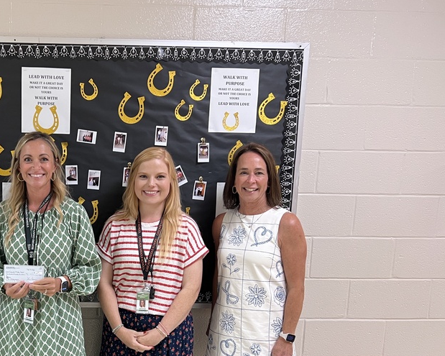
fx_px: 553
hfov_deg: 41.9
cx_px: 89
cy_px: 263
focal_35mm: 42
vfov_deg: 35.0
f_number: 1.5
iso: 125
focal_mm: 5.7
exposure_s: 1/60
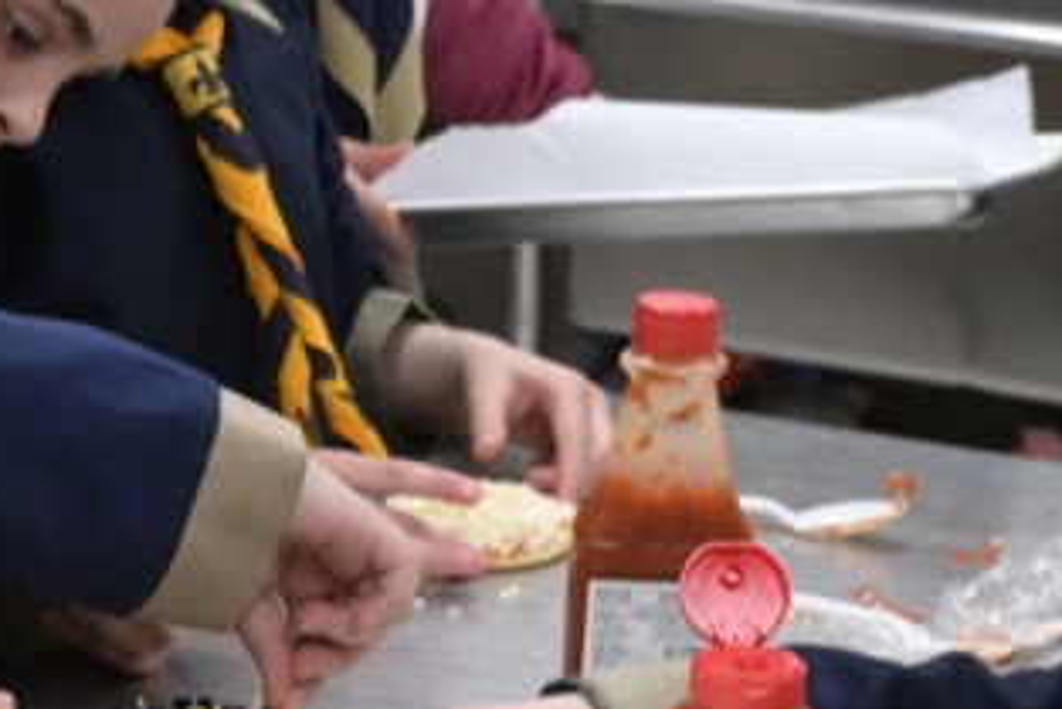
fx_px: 3955
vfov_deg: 10.2
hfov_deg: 15.3
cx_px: 400
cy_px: 387
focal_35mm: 134
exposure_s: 1/250
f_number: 3.5
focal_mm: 20
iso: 1600
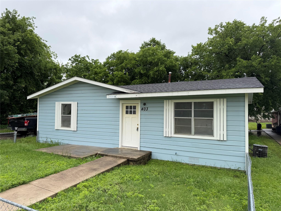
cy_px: 106
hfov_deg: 71.6
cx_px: 140
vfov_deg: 56.8
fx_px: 195
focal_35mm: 24
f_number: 1.78
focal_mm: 6.76
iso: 80
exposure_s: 1/1812
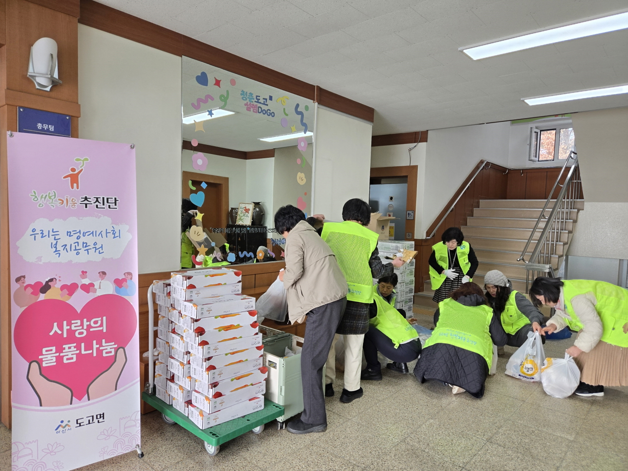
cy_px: 236
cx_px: 314
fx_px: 417
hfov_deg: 73.9
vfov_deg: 58.9
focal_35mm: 23
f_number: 1.8
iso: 64
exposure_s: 1/120
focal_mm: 5.4
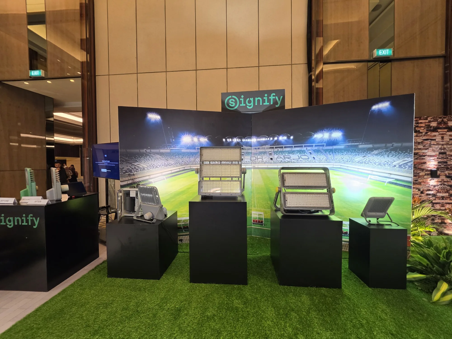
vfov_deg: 89.9
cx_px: 226
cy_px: 170
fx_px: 170
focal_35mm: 13
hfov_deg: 106.2
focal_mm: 2.2
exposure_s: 1/50
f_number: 1.9
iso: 160
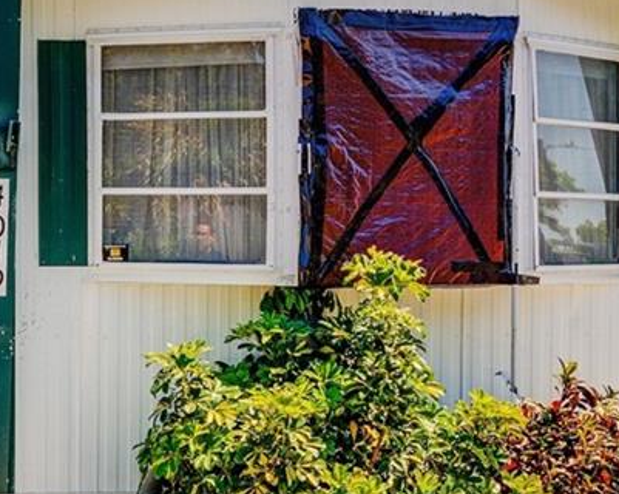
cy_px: 262
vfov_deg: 25.3
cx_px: -233
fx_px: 1098
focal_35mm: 60
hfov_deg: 25.8
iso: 400
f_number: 8
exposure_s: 1/800
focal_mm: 16
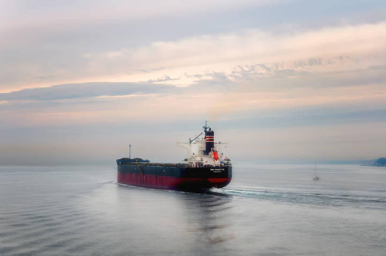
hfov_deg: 28.1
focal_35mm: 72
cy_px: 128
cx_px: 193
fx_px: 771
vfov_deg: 18.9
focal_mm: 48
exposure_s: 1/350
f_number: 9.5
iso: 400
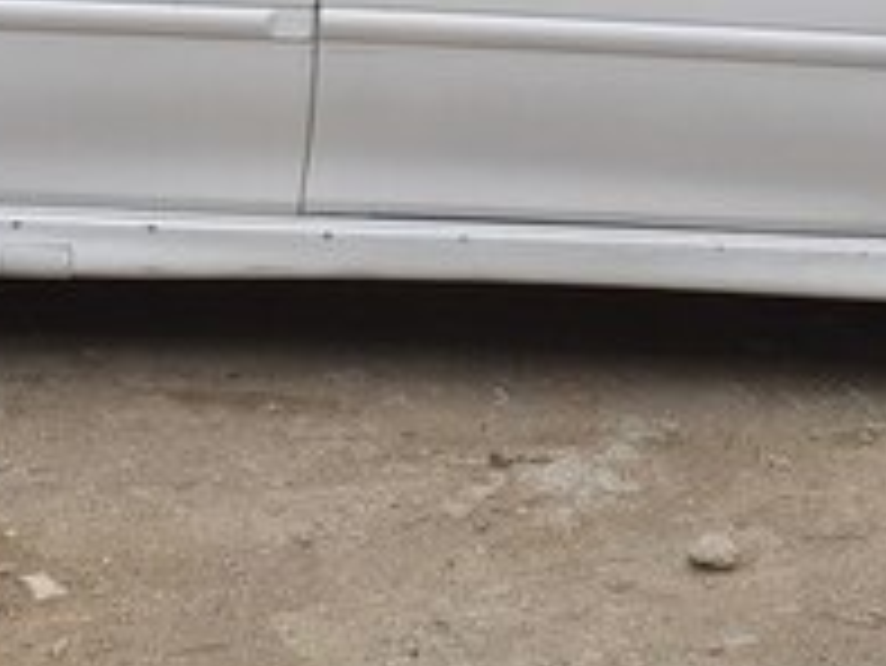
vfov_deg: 16.1
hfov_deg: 22.5
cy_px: -205
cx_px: 409
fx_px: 2228
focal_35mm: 87
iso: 40
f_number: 1.7
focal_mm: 3.93
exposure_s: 1/2268
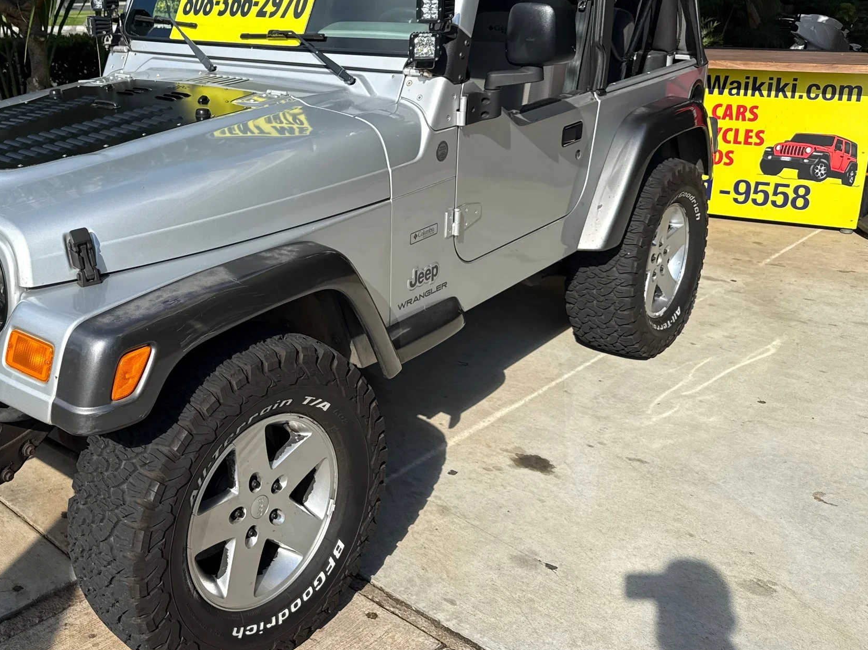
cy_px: 240
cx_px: 224
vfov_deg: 38.4
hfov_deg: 48.3
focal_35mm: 37
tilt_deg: -16.7
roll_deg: -1.5
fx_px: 928
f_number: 1.78
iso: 80
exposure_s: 1/4167
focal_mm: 6.76
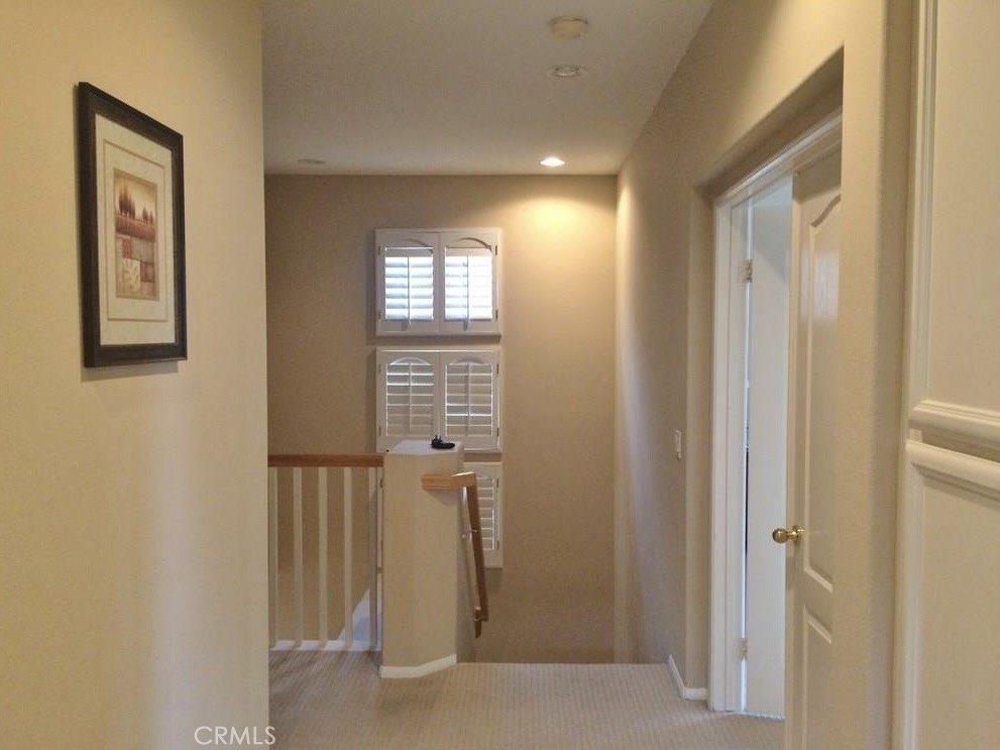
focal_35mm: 29
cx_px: 500
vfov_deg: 48.2
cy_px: 375
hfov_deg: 61.7
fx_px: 838
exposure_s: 1/30
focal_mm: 4.15
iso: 320
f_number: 2.2
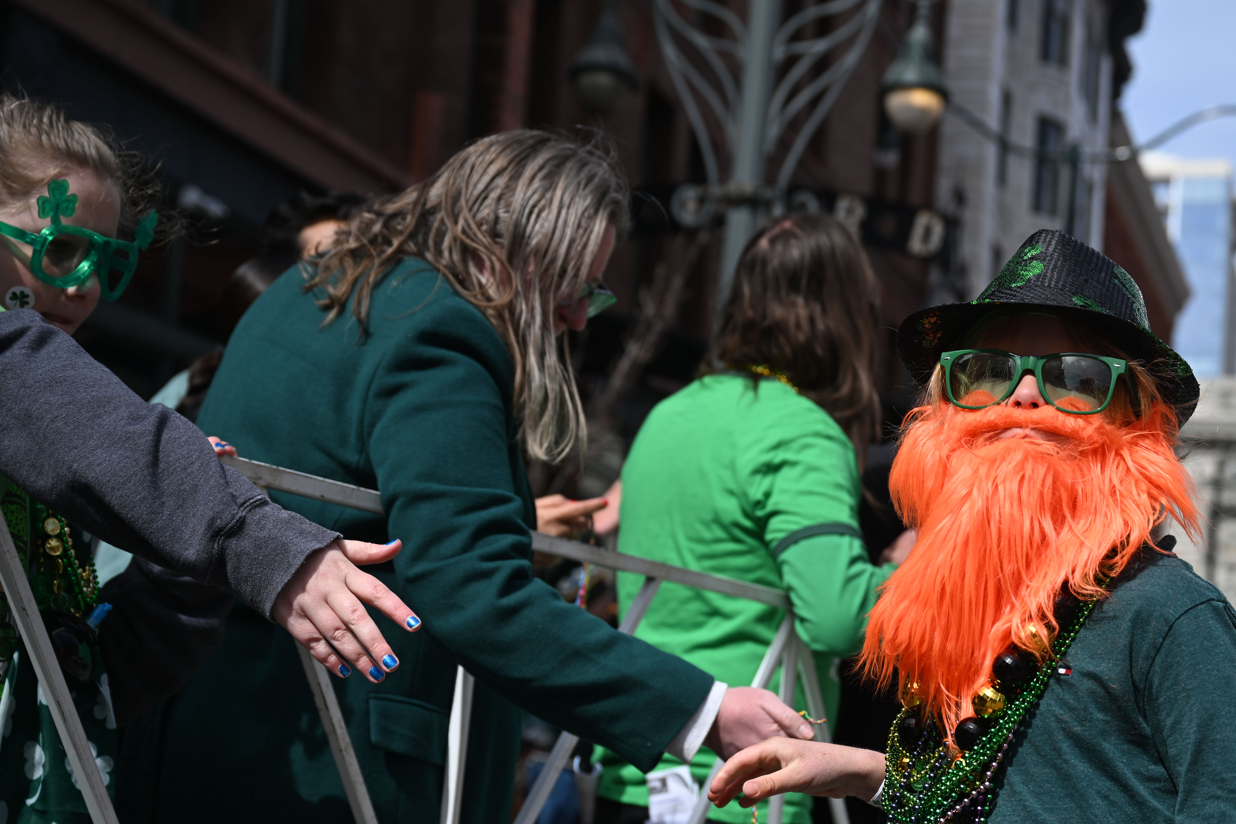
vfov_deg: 18.4
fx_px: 2541
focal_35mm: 74
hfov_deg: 27.0
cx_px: 929
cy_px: 519
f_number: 4
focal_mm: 49
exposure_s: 1/1000
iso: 64
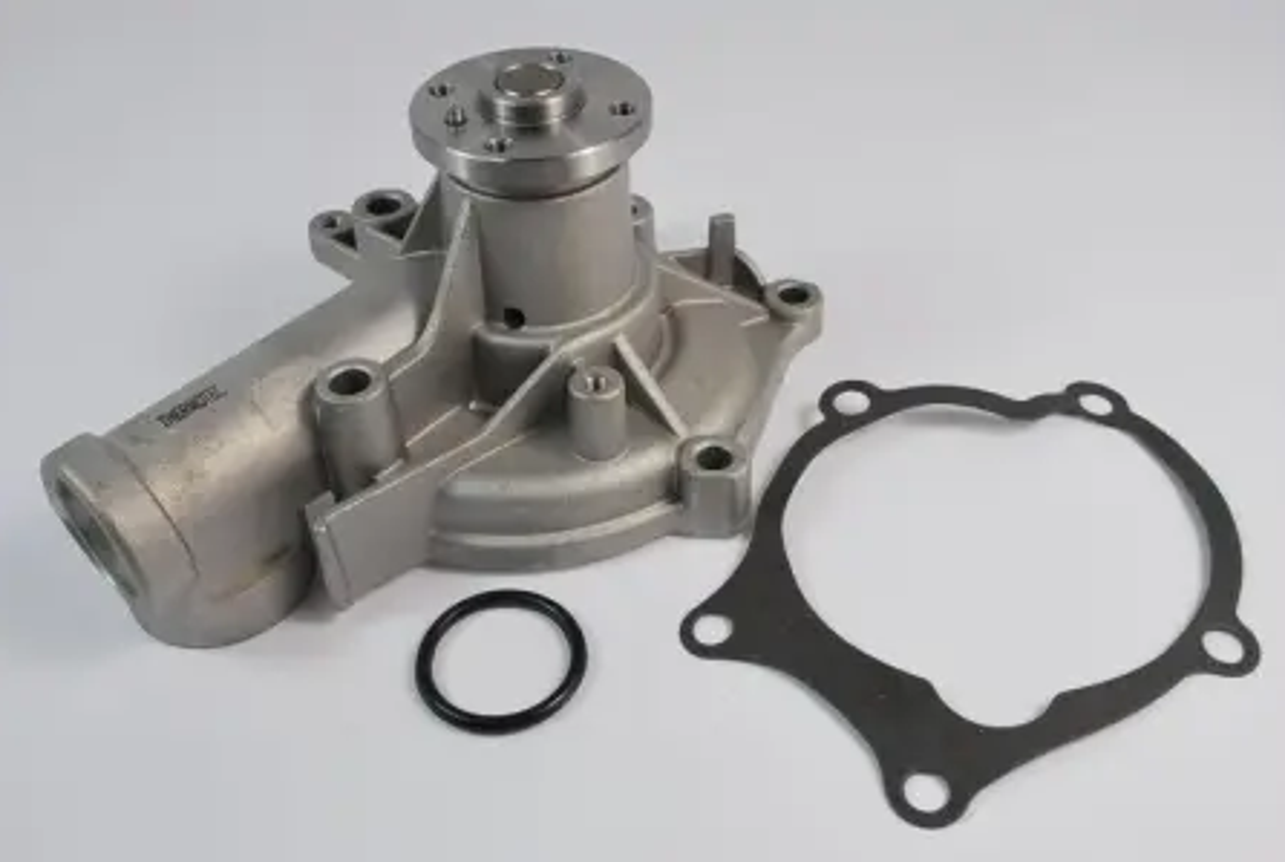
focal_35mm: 34
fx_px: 1216
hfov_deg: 55.7
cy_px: 441
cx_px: 648
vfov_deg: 39.0
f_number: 10
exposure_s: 1/13
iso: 100
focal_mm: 22
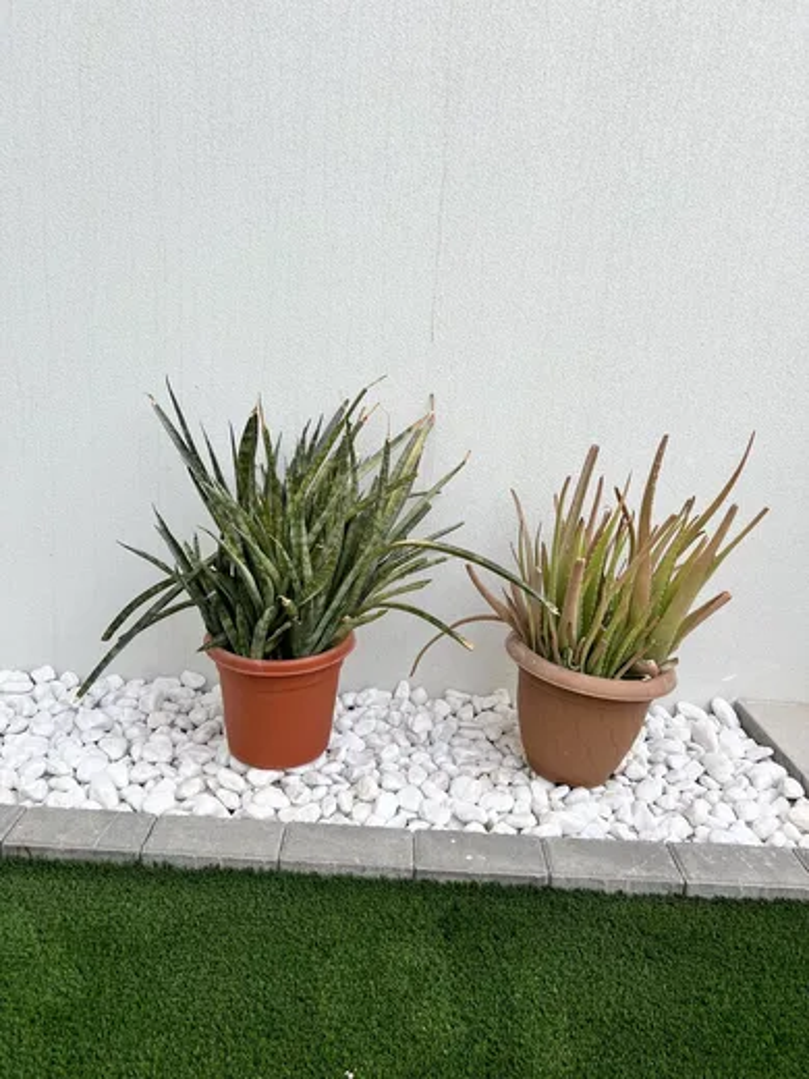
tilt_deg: -11.8
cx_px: 404
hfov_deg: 53.1
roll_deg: -3.9
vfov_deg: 67.3
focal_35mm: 26
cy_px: 540
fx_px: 810
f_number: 1.5
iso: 50
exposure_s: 1/718
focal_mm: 5.7
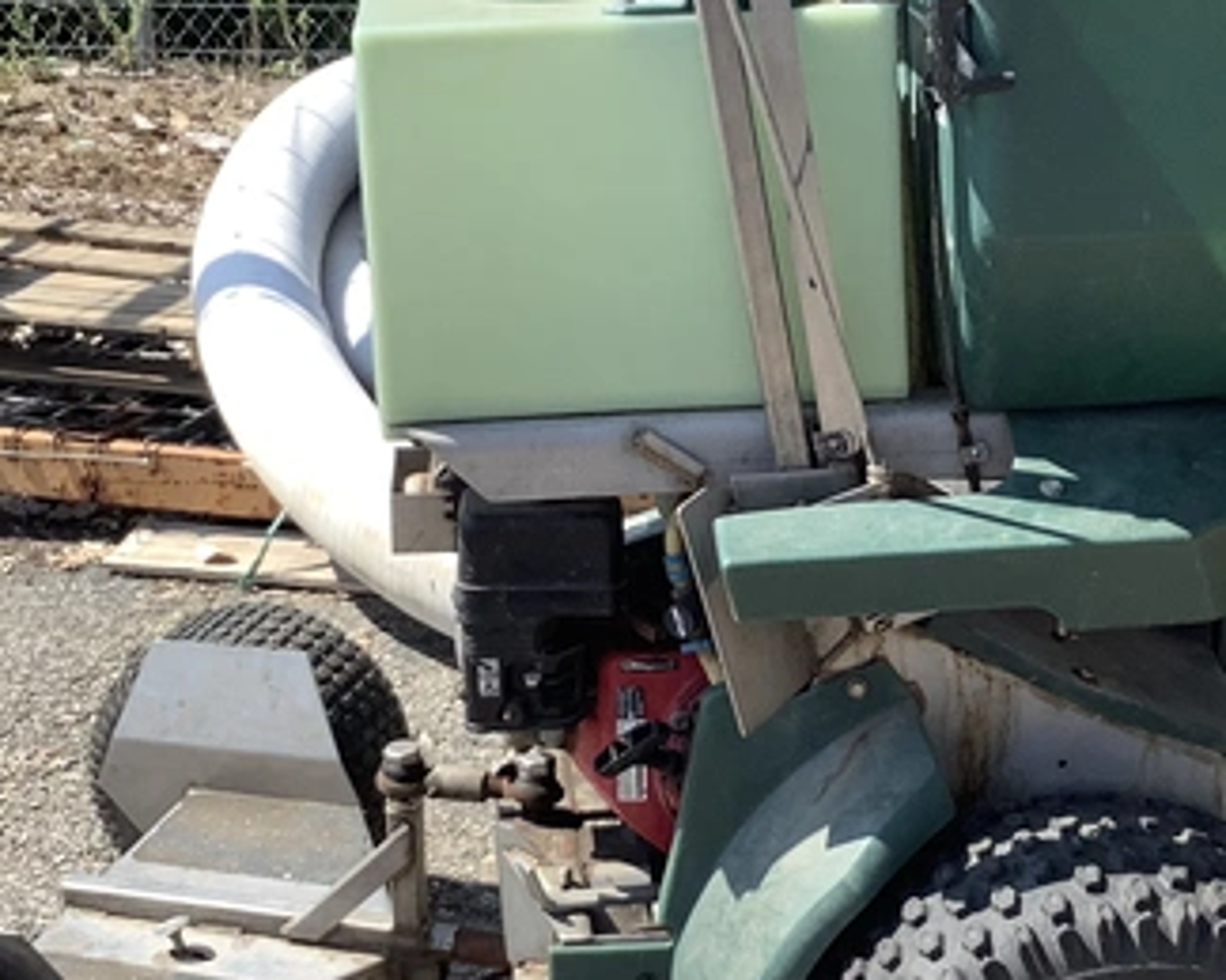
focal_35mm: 70
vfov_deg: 21.8
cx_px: 632
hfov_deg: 27.1
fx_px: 2539
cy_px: 524
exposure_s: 1/691
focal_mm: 3.3
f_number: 2.4
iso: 25
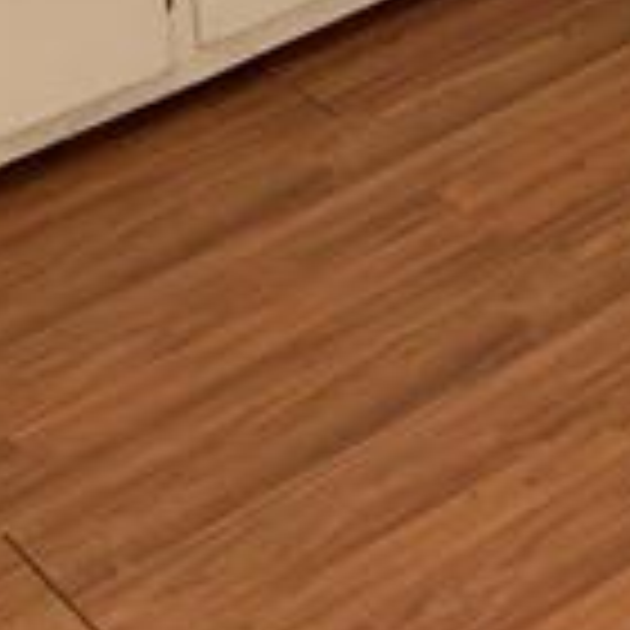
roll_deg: +0.9
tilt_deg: -15.4
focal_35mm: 126
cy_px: -608
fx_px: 2594
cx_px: 765
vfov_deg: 12.3
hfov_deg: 13.5
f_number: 1.8
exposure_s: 1/104
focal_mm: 4.25
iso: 100
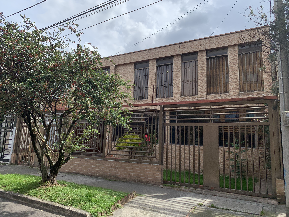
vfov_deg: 53.1
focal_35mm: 26
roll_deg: -1.6
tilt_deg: +9.6
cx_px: 144
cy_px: 108
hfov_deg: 67.3
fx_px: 217
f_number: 1.8
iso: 25
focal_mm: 4.25
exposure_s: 1/2421
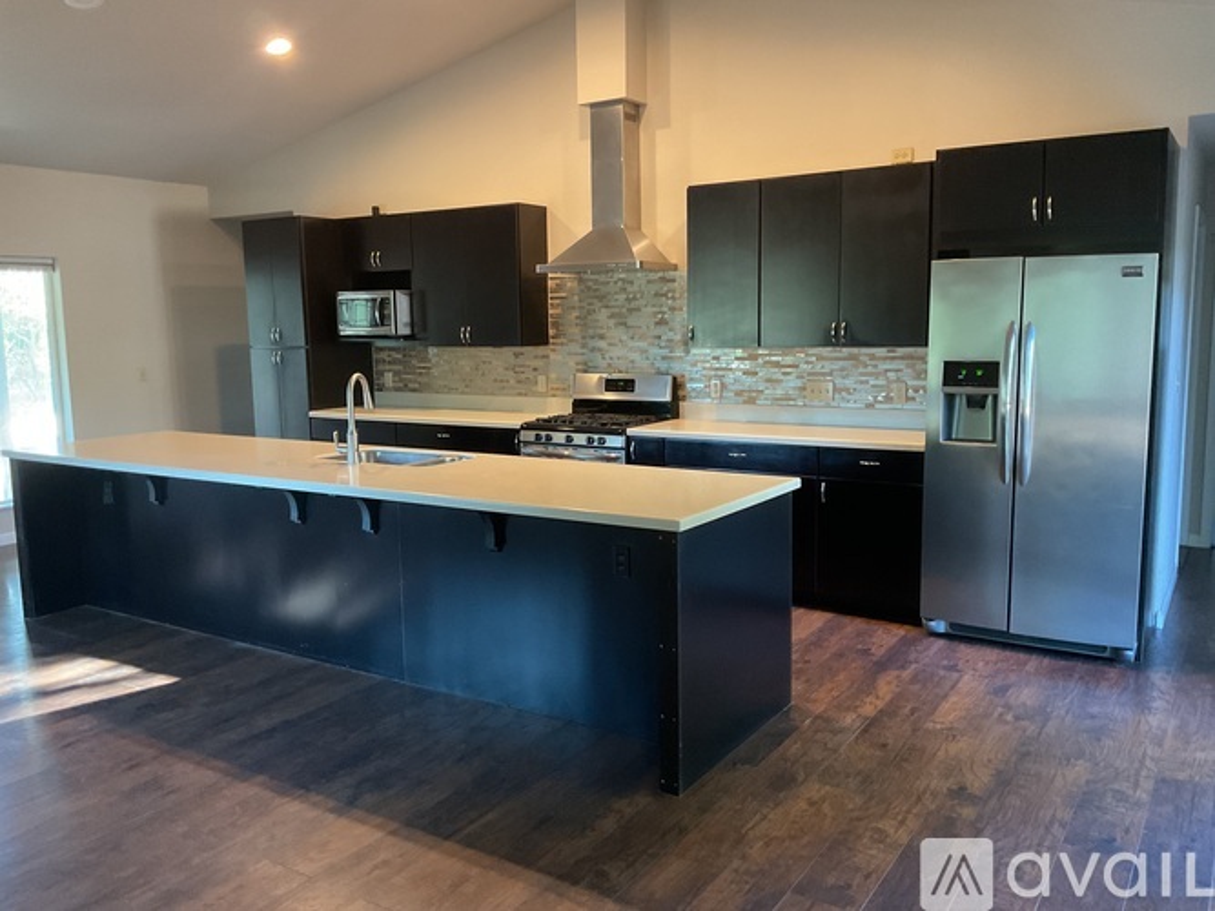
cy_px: 456
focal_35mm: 29
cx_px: 608
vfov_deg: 48.2
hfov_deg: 61.7
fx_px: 1018
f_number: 1.8
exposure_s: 1/40
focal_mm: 3
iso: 320
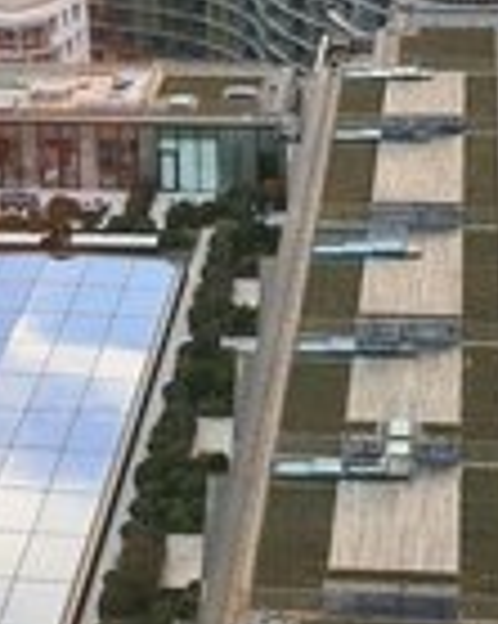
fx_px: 2158
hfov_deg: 13.2
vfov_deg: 16.2
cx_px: 262
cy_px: 29
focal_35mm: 117
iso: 50
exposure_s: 1/230
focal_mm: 5.4
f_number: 1.8
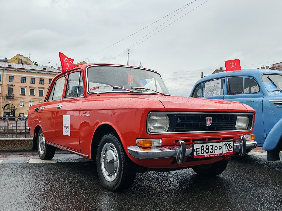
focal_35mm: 34
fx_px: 277
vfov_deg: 41.8
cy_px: 106
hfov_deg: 54.0
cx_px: 141
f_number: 2
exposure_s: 1/4500
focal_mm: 6.83
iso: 100
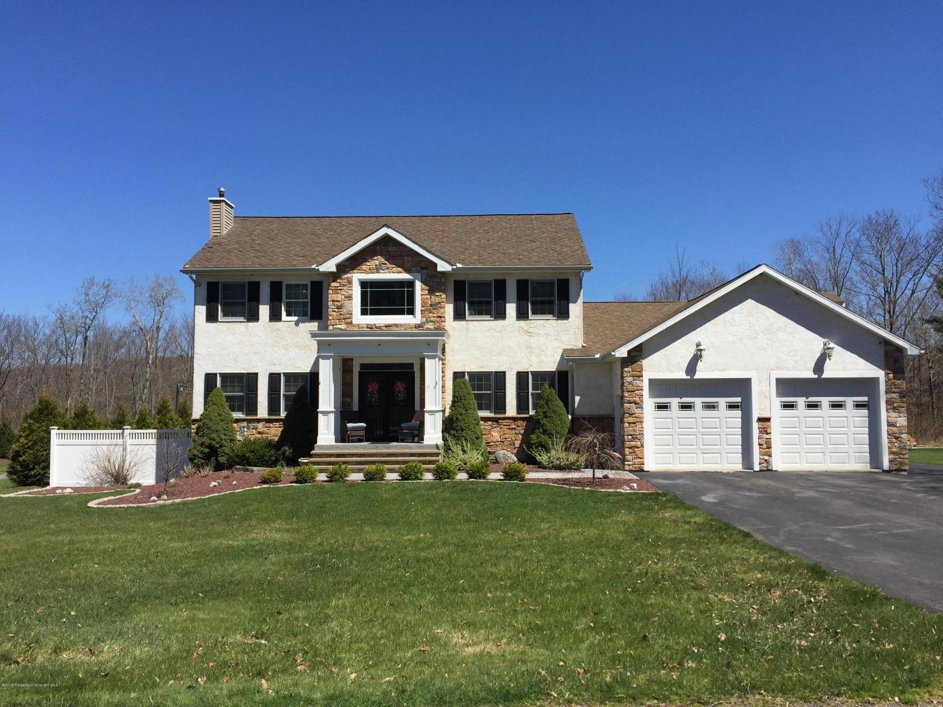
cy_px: 354
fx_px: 790
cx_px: 472
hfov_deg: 61.7
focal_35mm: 29
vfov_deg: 48.2
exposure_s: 1/2639
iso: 32
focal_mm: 4.15
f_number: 2.2
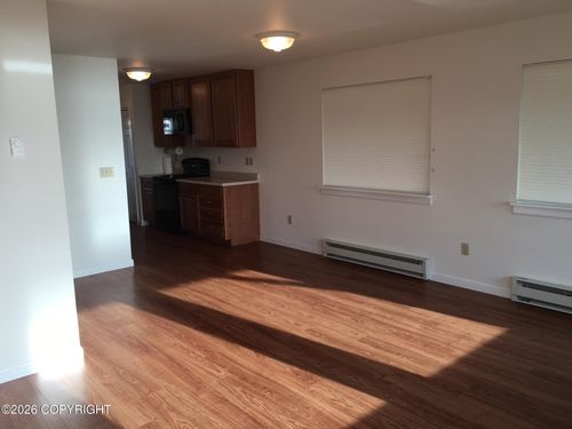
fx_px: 479
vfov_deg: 48.2
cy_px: 214
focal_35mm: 29
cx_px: 286
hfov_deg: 61.7
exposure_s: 1/120
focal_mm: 4.15
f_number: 2.2
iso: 25
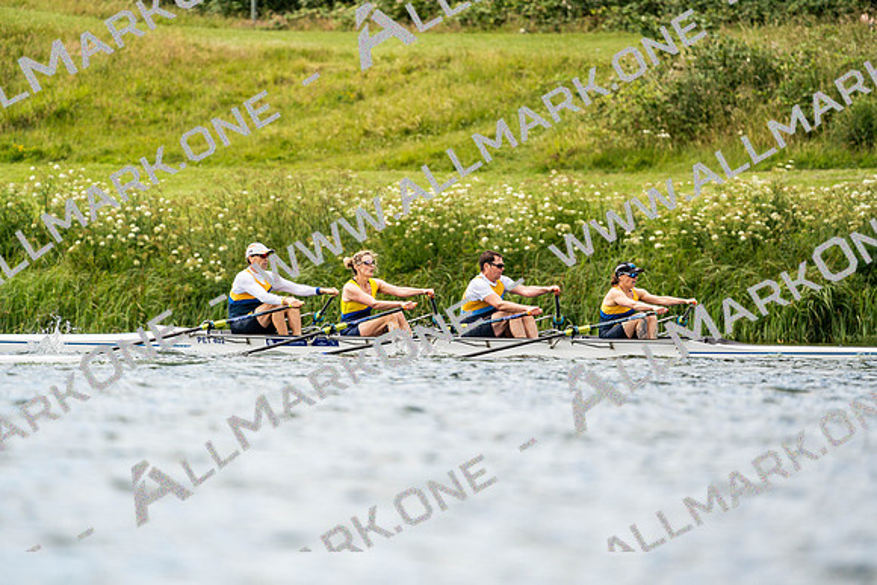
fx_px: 14619
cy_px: 292
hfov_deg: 3.4
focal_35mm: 600
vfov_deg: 2.3
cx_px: 438
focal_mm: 600
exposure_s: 1/2000
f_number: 6.3
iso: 400
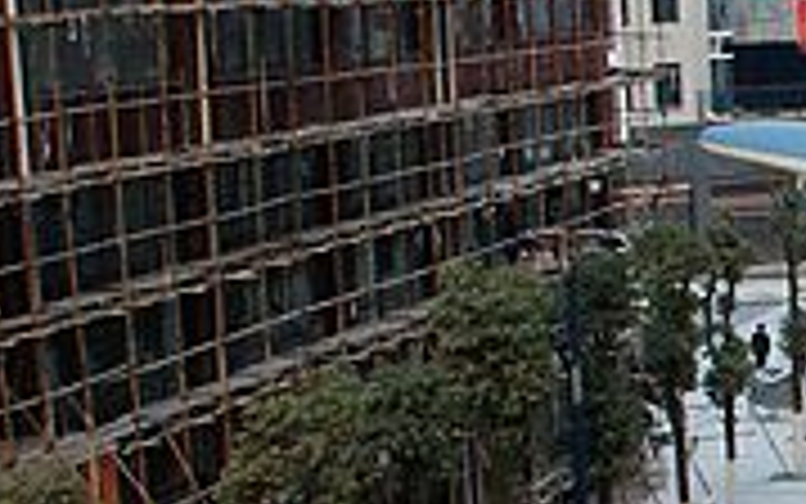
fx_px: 3450
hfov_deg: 12.5
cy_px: 101
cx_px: 1310
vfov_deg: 8.3
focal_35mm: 157
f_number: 3.5
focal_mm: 18
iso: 200
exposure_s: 1/160
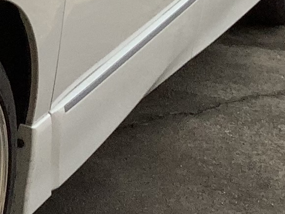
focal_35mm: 175
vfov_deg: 8.5
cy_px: 36
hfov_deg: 10.3
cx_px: -300
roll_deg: -3.7
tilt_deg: -19.1
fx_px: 1441
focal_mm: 3.3
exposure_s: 1/2146
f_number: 2.4
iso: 25
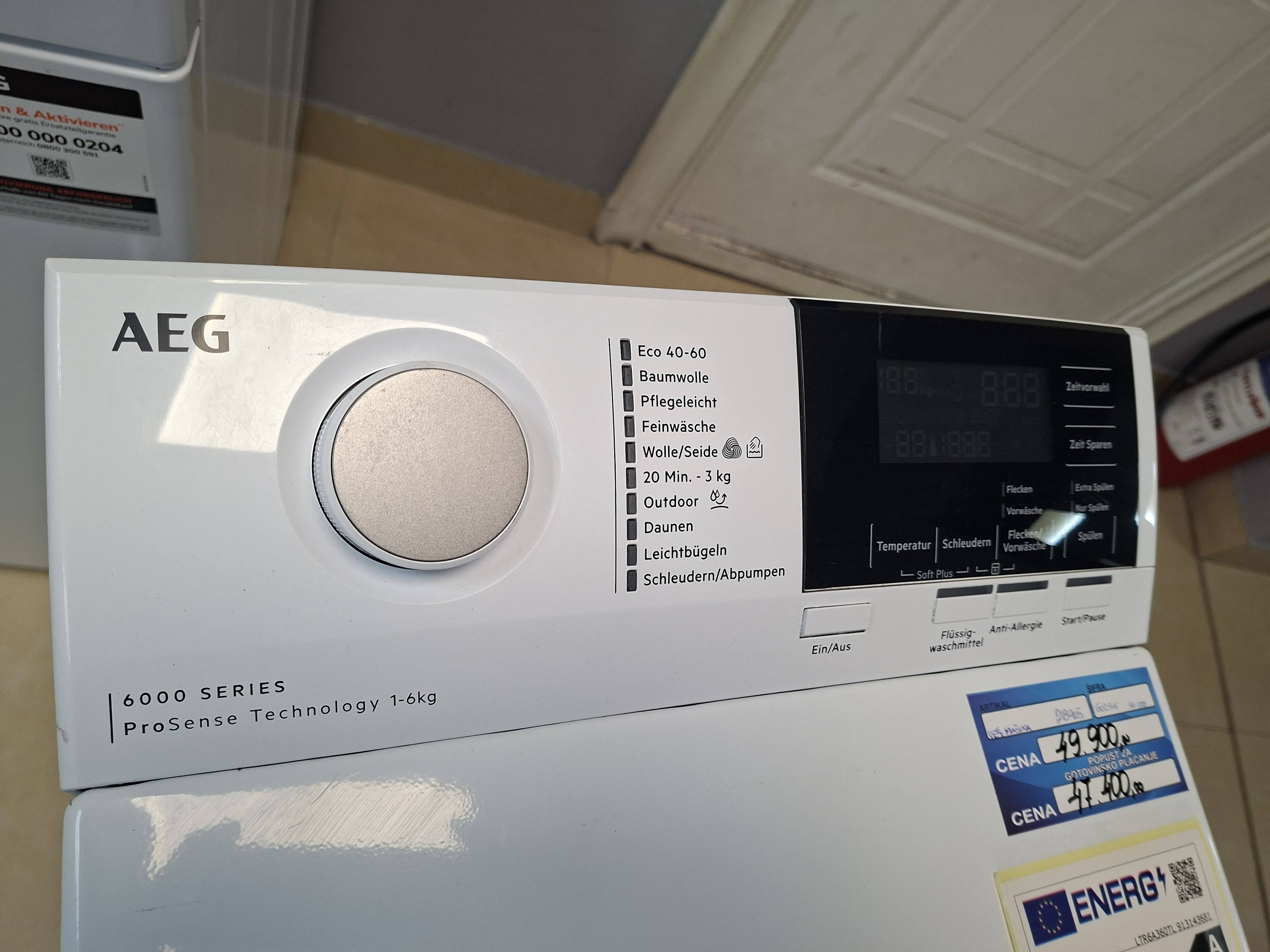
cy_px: 476
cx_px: 635
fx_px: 844
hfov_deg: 73.9
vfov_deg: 58.9
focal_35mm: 23
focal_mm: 5.54
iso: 160
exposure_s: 1/100
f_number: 1.8
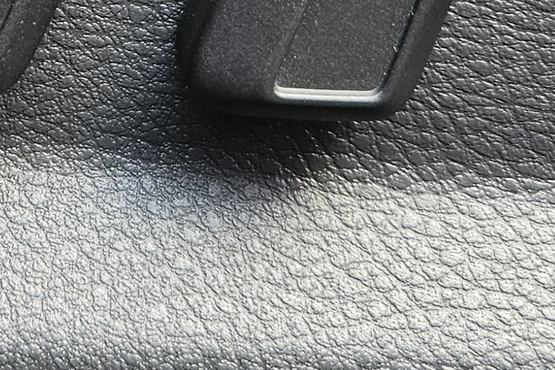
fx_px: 1742
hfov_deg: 17.6
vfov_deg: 11.2
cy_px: -313
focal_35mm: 113
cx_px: -25
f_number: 1.8
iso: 100
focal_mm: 5.4
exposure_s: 1/207
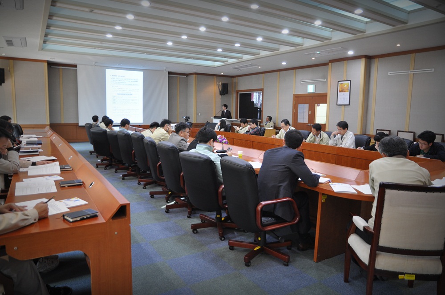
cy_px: 148
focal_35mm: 24
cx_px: 222
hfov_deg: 73.8
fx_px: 296
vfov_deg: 53.0
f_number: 4
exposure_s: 1/15
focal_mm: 16
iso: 400
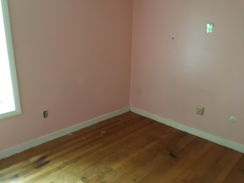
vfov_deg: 48.2
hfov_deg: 61.7
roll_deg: -0.2
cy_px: 92
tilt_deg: -15.9
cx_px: 122
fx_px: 204
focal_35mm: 29
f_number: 2.2
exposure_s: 1/15
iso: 250
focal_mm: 4.15
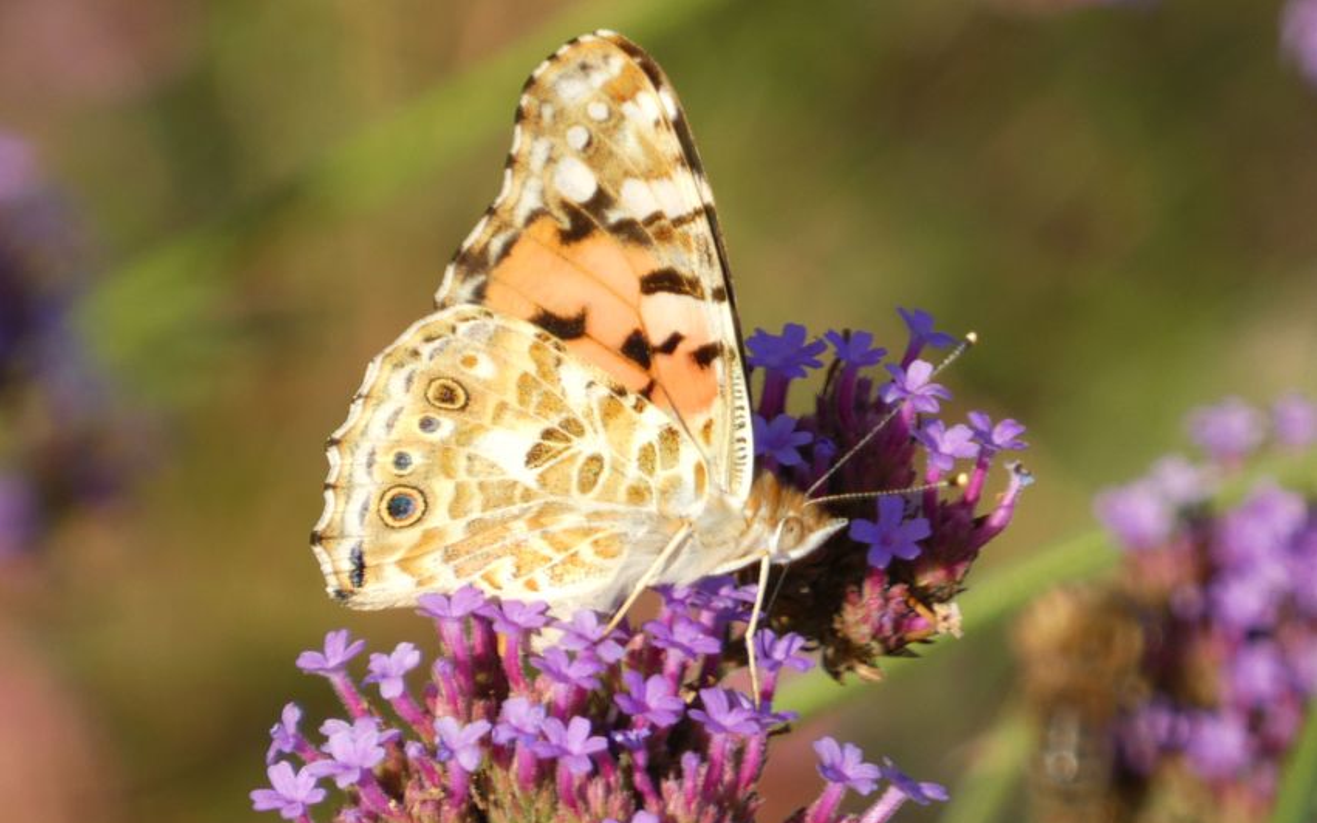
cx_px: 658
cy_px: 394
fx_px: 38156
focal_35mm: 1063
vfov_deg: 1.2
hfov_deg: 2.0
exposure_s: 1/125
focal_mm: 179.2
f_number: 5.6
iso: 100
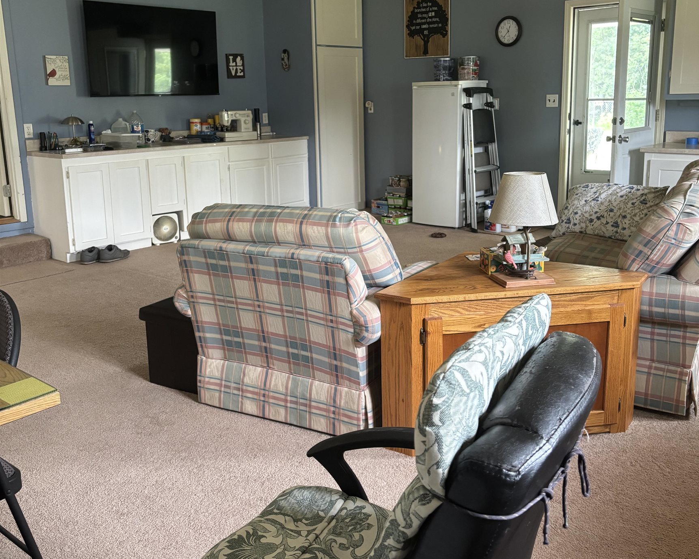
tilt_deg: -11.5
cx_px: 351
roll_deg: -0.2
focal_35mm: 34
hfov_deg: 52.8
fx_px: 703
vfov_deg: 43.2
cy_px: 232
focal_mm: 5.96
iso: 320
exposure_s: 1/60
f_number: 1.6
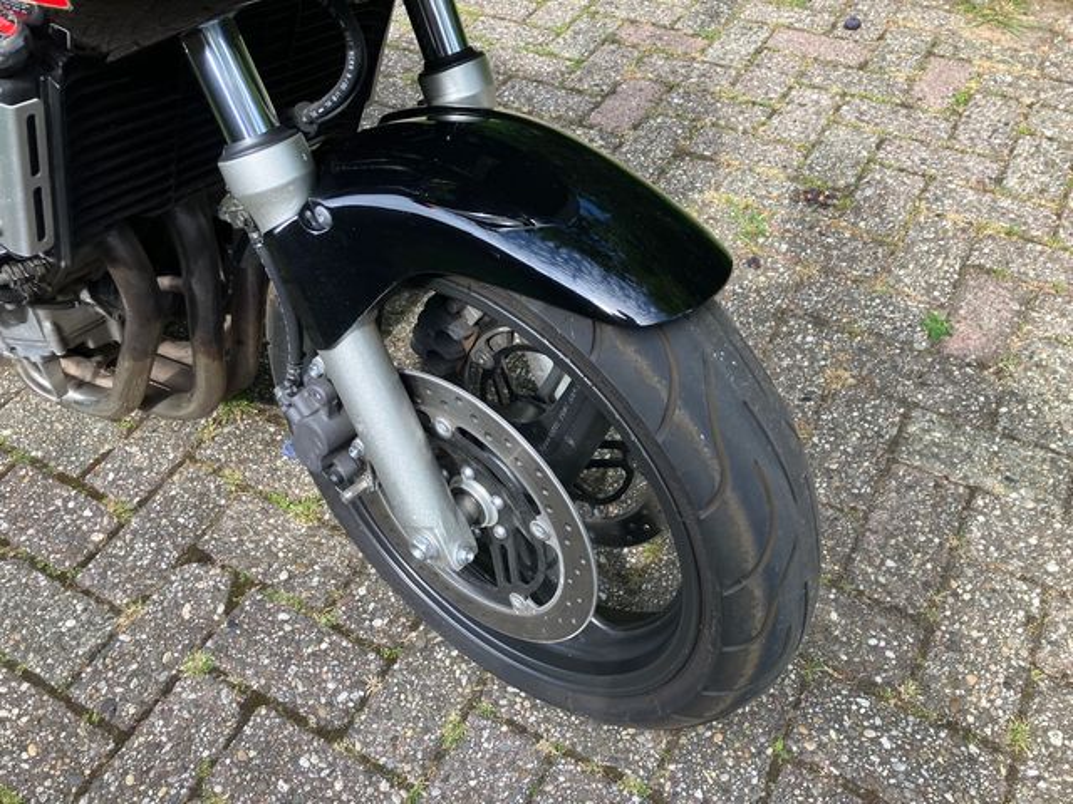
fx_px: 868
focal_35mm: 28
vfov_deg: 49.7
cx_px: 536
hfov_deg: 63.4
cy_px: 402
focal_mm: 3.99
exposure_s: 1/307
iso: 32
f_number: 1.8
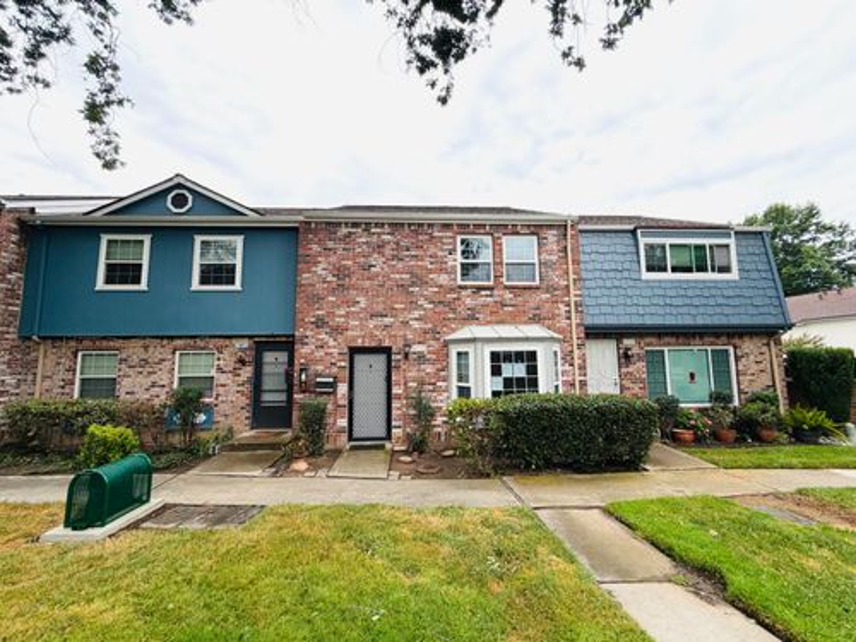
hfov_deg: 102.1
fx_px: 346
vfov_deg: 85.7
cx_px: 428
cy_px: 321
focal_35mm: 14
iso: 50
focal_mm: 2.22
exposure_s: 1/502
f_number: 2.2
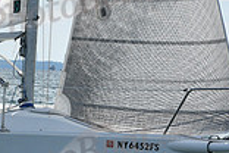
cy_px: 98
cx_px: -90
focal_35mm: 334
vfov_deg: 4.1
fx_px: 2124
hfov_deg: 6.1
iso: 320
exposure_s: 1/1000
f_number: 10
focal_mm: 90
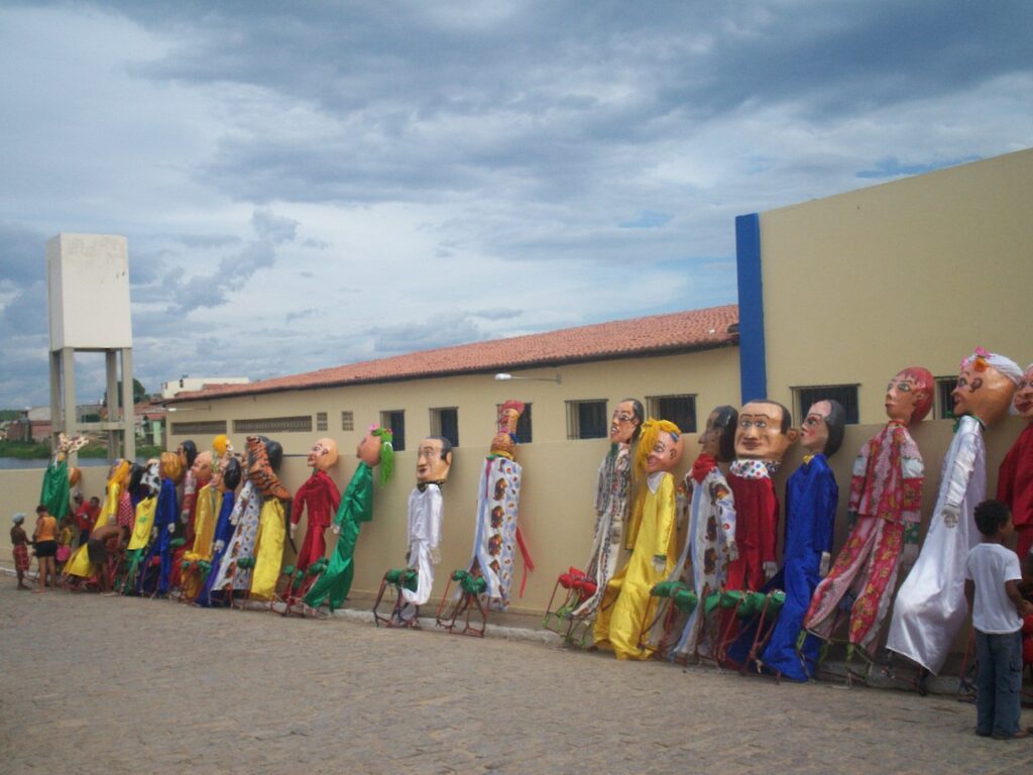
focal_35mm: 36
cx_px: 516
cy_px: 388
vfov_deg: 39.7
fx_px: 1074
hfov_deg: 51.4
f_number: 4.5
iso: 100
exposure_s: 1/786
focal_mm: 5.9
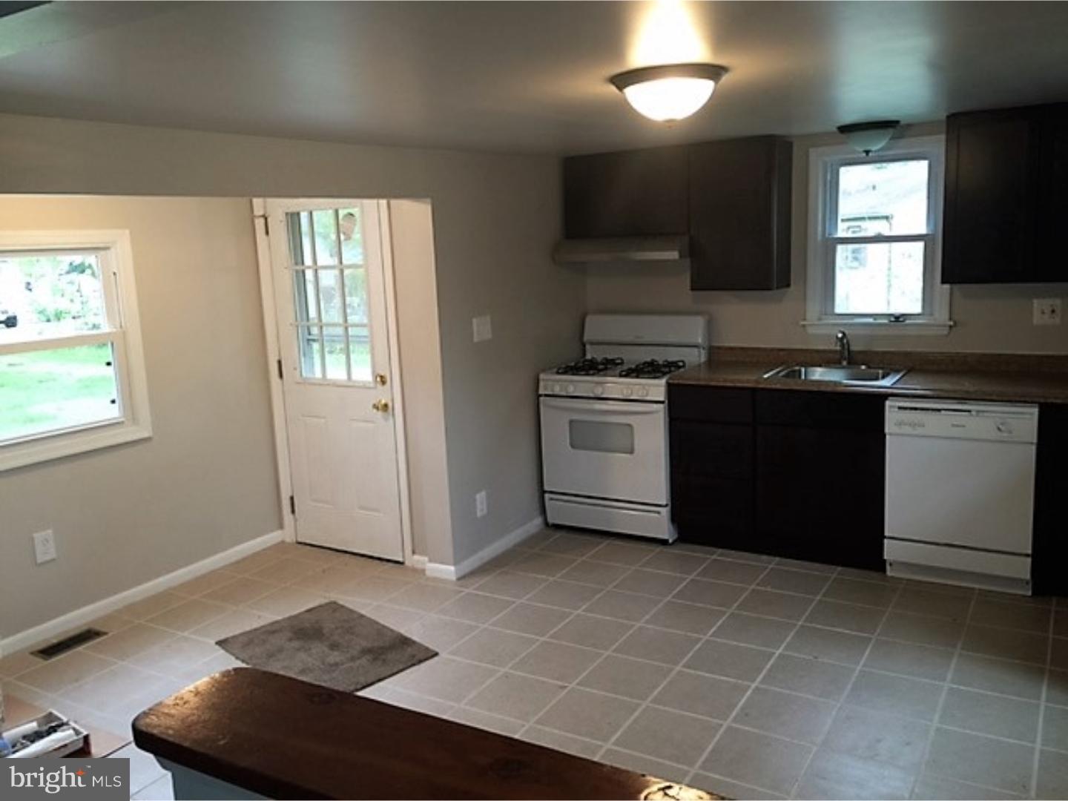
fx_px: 895
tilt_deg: -9.3
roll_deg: +2.3
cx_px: 534
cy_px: 400
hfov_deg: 61.7
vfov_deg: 48.2
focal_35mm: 29
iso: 32
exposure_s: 1/15
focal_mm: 4.15
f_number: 2.2
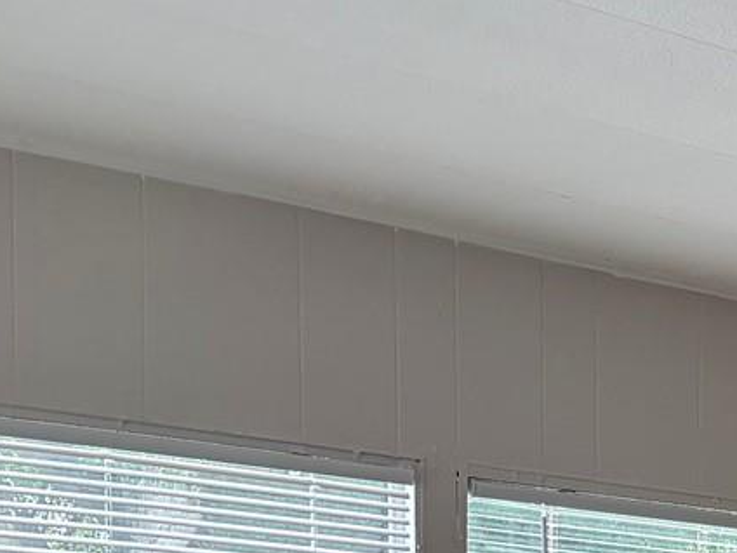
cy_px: 901
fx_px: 2086
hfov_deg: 16.8
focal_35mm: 98
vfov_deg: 13.9
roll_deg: -0.6
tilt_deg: -3.1
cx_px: 1298
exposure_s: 1/122
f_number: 1.6
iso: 50
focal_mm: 5.96
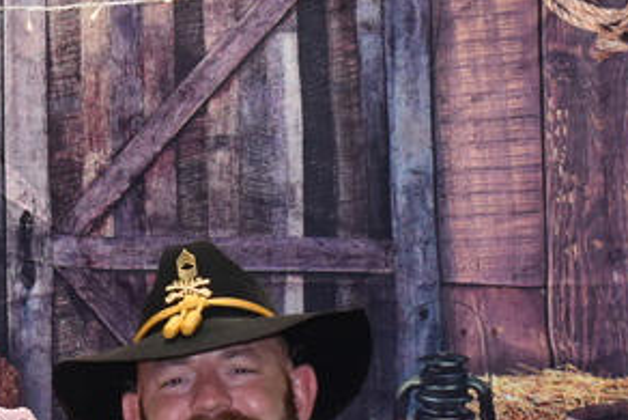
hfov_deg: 11.4
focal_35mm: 179
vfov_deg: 7.7
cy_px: 333
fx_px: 3124
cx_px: -11
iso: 1000
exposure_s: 1/125
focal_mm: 34
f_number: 4.5
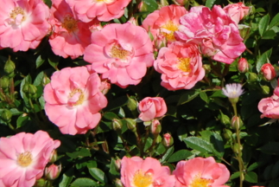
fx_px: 4470
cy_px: -41
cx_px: 273
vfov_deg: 2.4
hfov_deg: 3.6
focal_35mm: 576
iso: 800
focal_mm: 155
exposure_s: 1/3200
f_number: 7.1
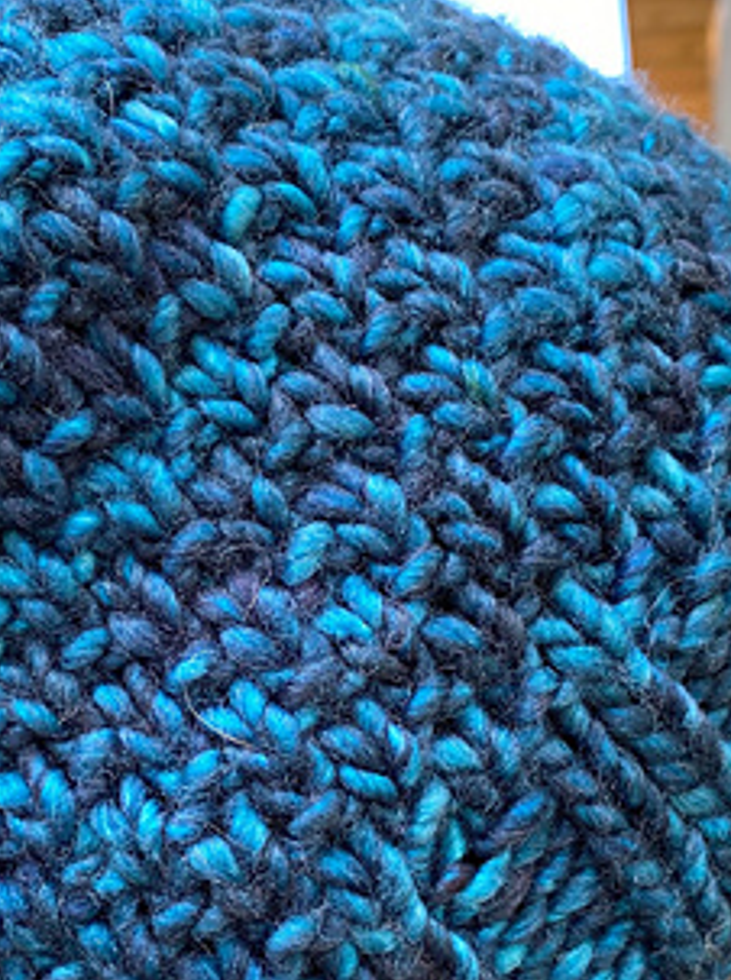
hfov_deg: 26.4
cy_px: 670
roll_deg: -3.0
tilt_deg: +3.3
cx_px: 275
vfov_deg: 34.6
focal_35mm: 55
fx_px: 1554
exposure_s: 1/121
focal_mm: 4.25
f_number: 1.8
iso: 64
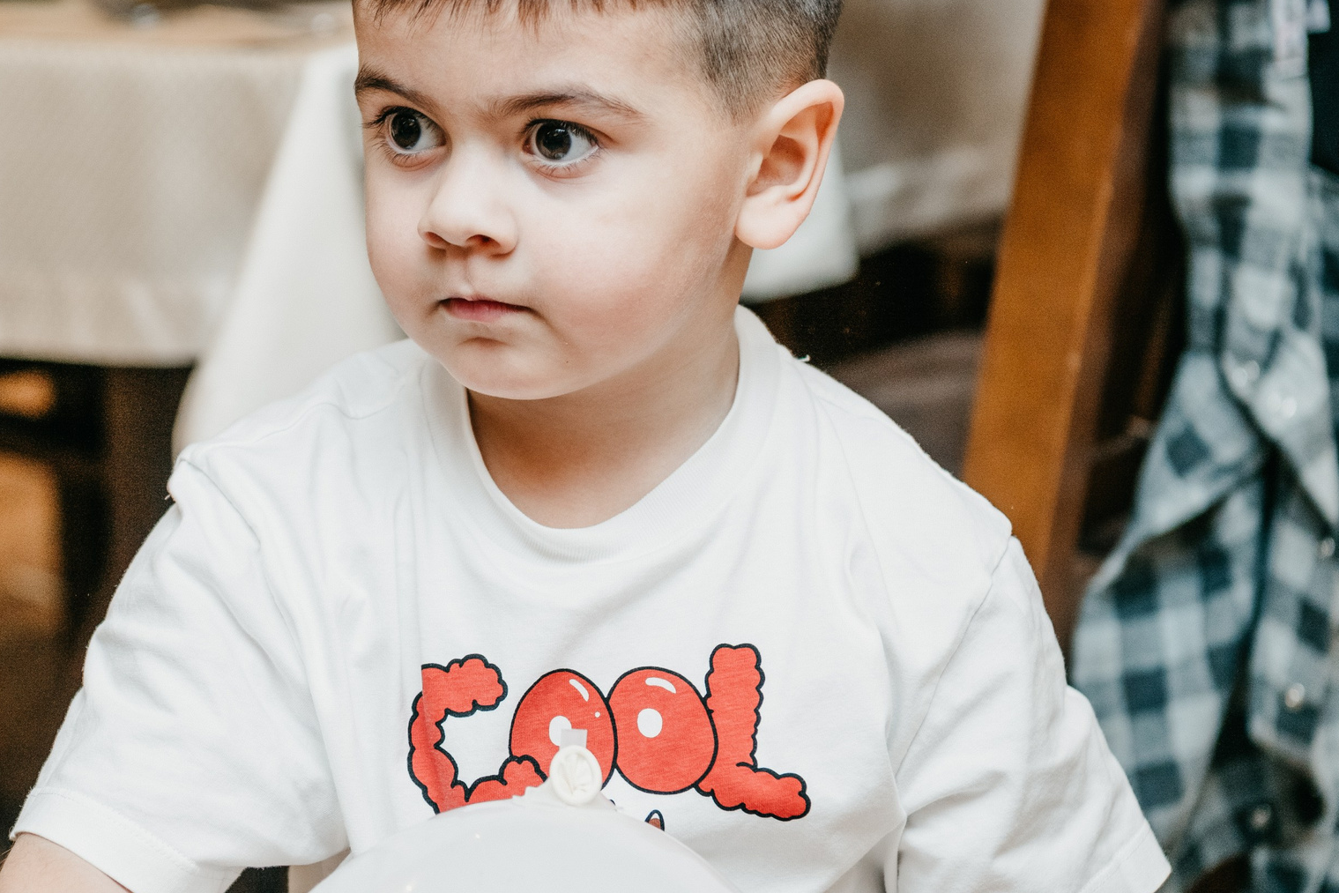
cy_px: 425
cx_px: 350
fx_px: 4389
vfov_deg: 11.6
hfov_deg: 17.3
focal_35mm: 118
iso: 250
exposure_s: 1/160
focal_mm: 70
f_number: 4
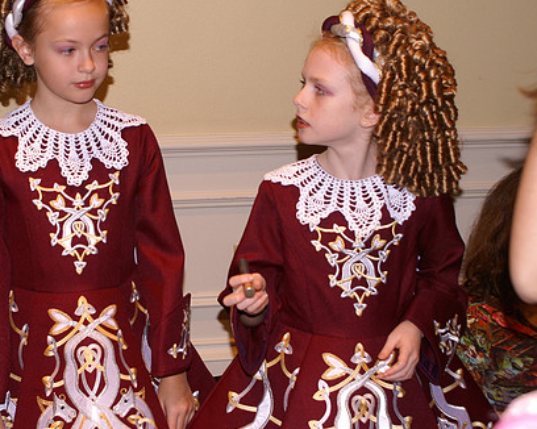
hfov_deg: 31.1
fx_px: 953
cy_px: 186
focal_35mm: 60
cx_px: 166
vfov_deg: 25.3
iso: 400
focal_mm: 30
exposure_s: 1/60
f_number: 5
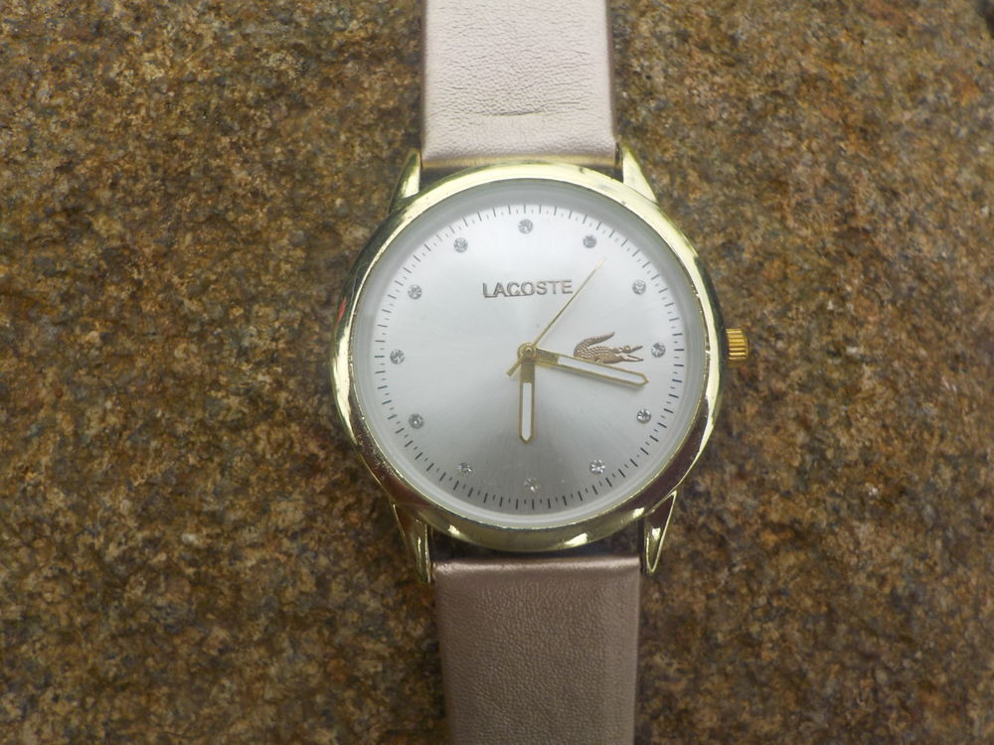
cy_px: 372
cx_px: 497
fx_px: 861
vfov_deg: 46.8
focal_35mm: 30
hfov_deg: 60.0
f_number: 3.3
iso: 125
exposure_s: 1/1000
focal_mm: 4.1
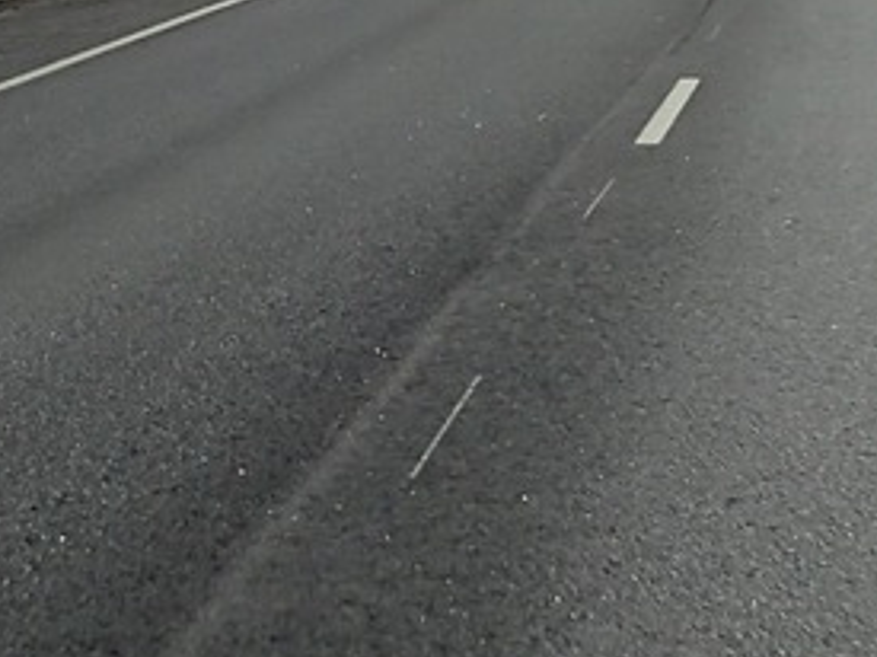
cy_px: -421
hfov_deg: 15.7
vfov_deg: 11.3
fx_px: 3140
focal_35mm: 124
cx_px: 754
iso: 100
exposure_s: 1/400
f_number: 8
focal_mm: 4.5
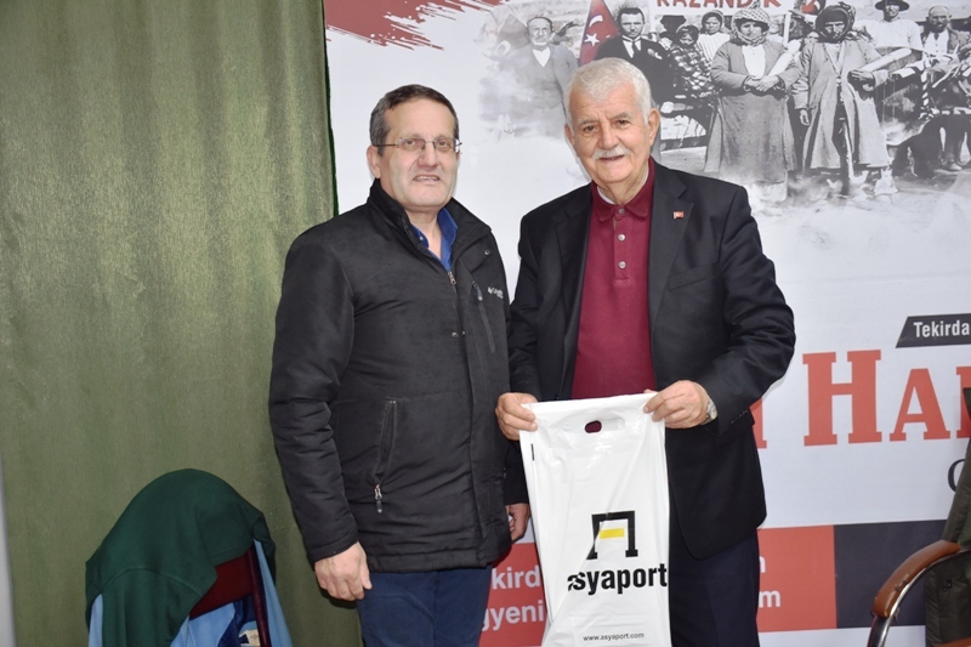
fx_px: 1092
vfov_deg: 33.0
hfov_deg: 47.9
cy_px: 324
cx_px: 486
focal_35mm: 40
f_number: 4
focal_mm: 27
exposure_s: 1/60
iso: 640
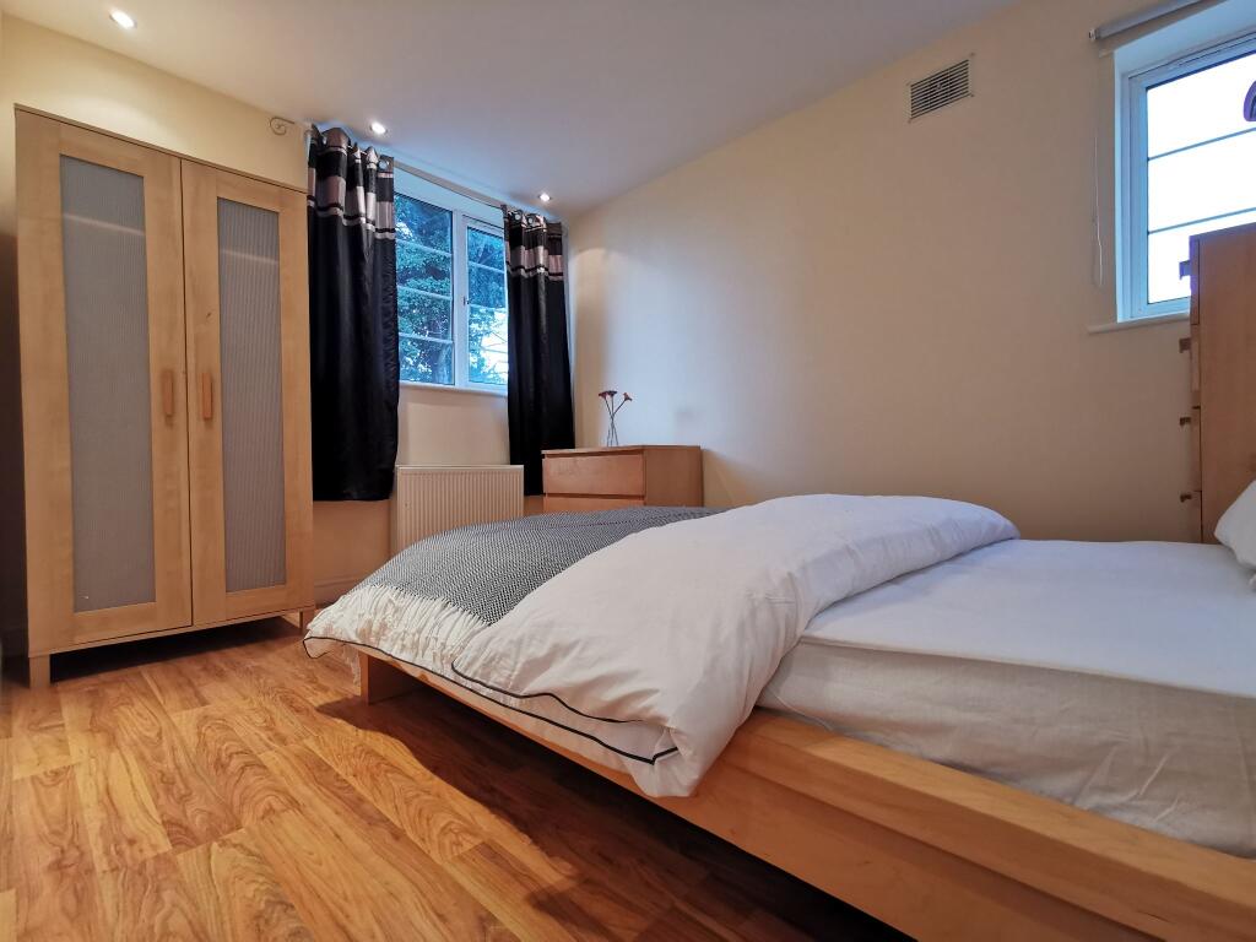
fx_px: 581
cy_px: 471
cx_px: 628
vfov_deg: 78.1
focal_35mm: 16
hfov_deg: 94.5
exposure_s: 1/50
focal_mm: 2.35
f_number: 2.2
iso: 320
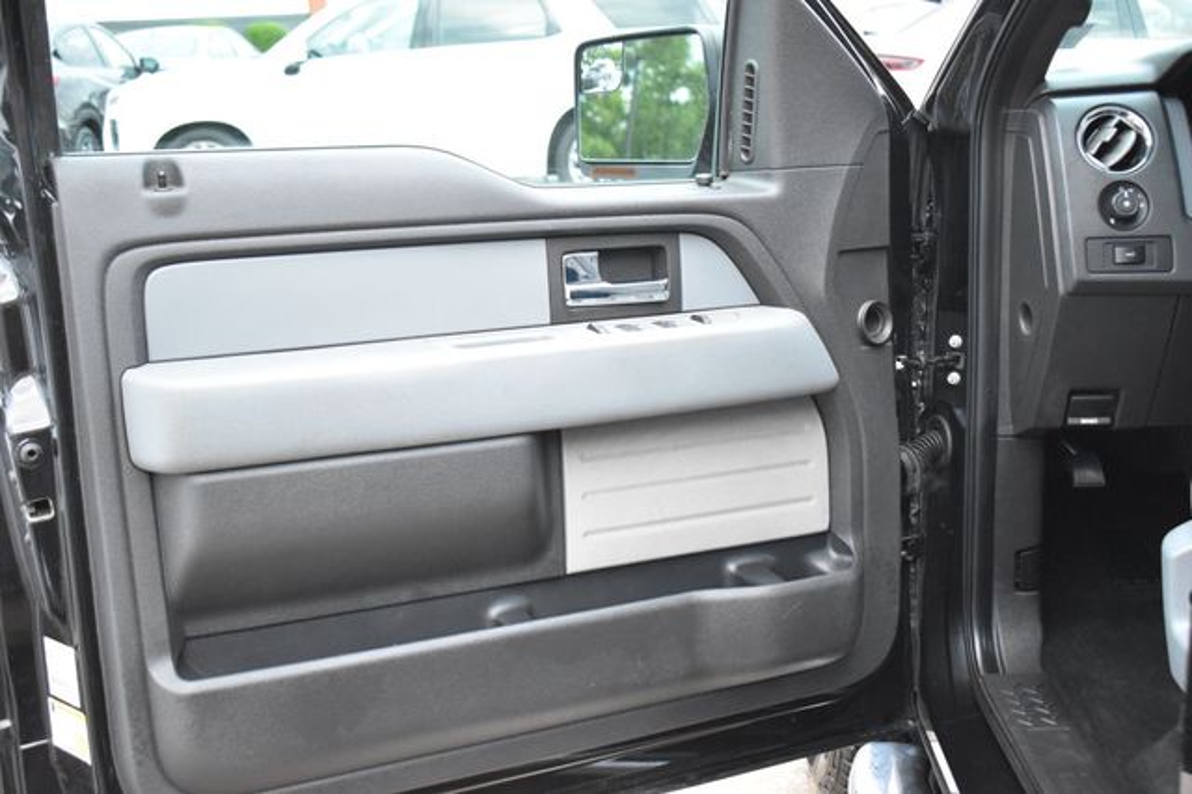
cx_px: 596
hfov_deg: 45.0
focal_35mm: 44
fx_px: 1440
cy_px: 397
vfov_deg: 30.8
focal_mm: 29
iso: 3200
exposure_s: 1/60
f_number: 4.2
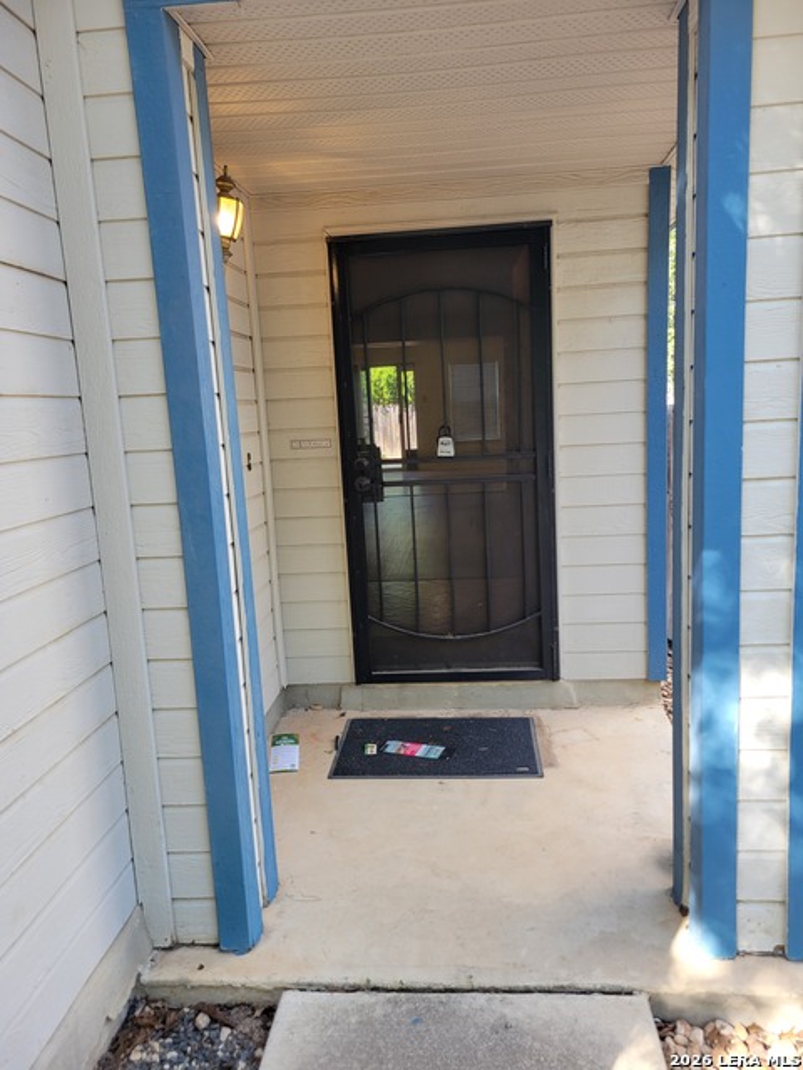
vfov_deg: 67.3
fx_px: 804
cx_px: 402
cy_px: 535
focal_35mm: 26
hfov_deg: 53.1
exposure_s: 1/120
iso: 40
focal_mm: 5.4
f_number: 1.8
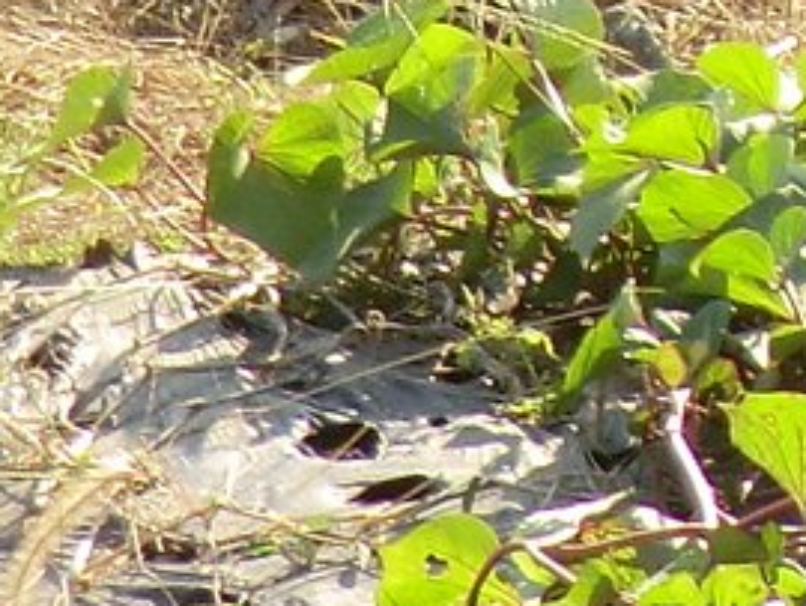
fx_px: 8296
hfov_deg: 5.3
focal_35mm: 356
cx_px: 2263
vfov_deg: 4.1
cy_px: -1116
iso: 64
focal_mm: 8.4
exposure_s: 1/160
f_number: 4
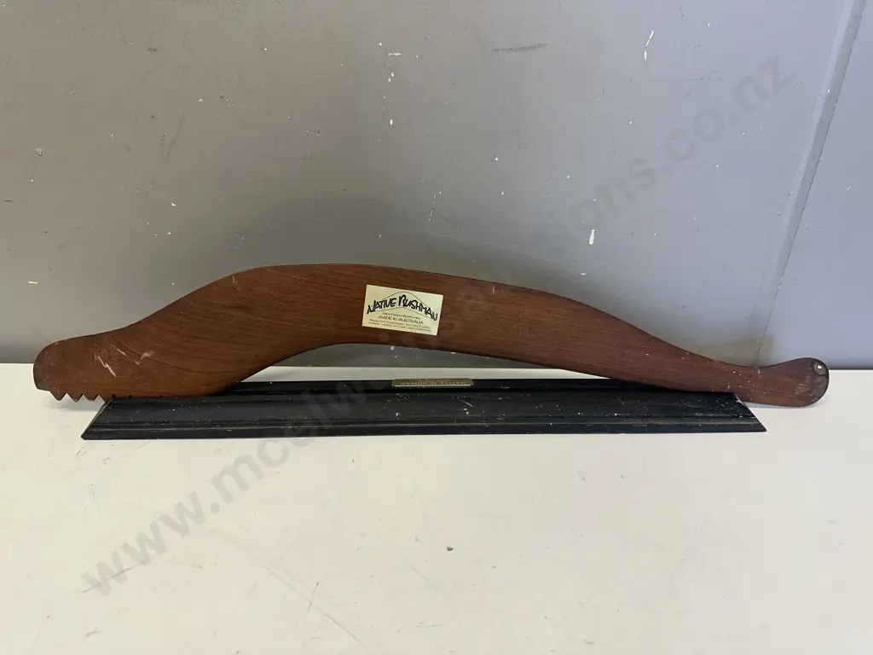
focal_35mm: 24
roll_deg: -1.3
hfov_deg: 71.6
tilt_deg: -26.6
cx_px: 436
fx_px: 605
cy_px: 328
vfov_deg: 56.8
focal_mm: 6.86
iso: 100
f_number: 1.78
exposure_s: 1/100
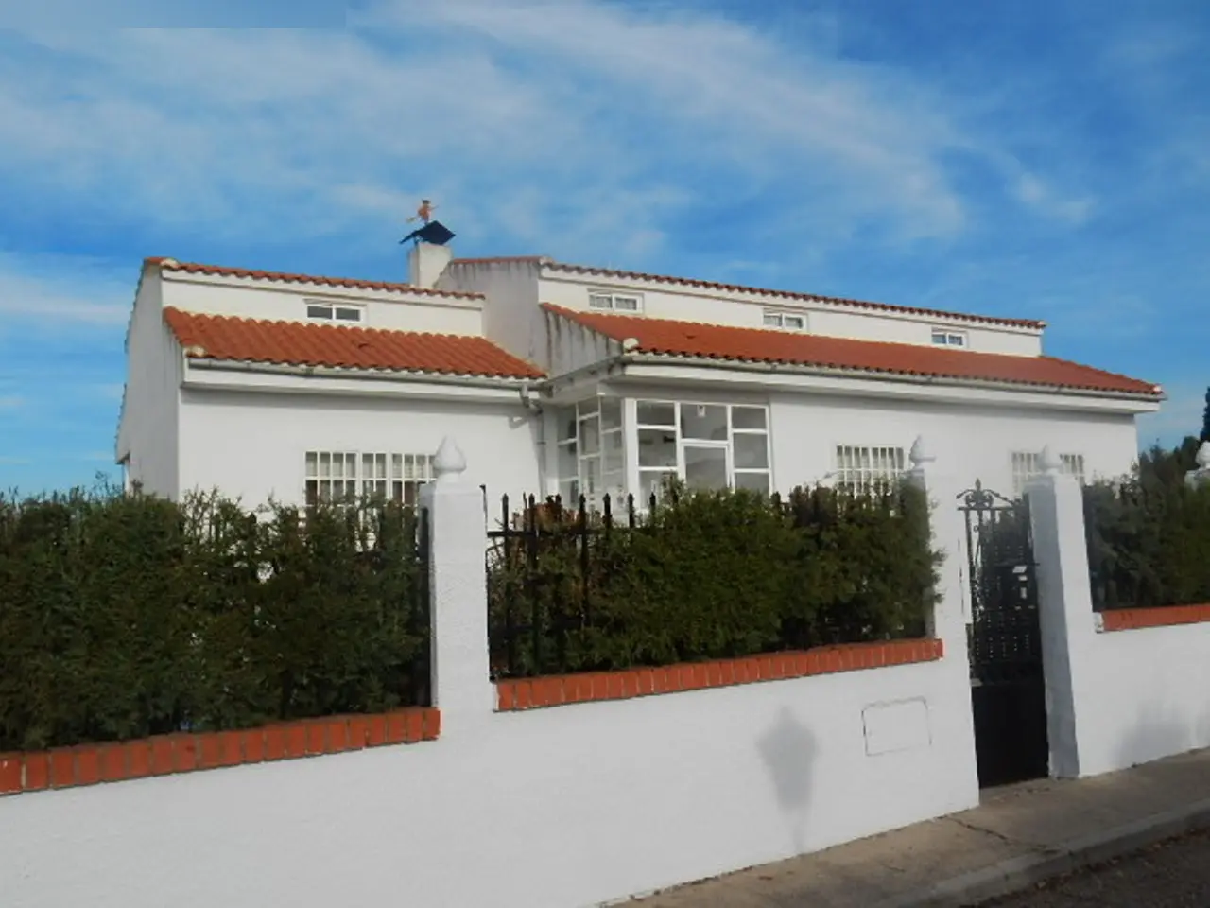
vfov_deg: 48.2
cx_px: 605
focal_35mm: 29
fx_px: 1014
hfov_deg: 61.7
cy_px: 454
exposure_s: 1/2000
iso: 125
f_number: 3.3
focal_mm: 5.2
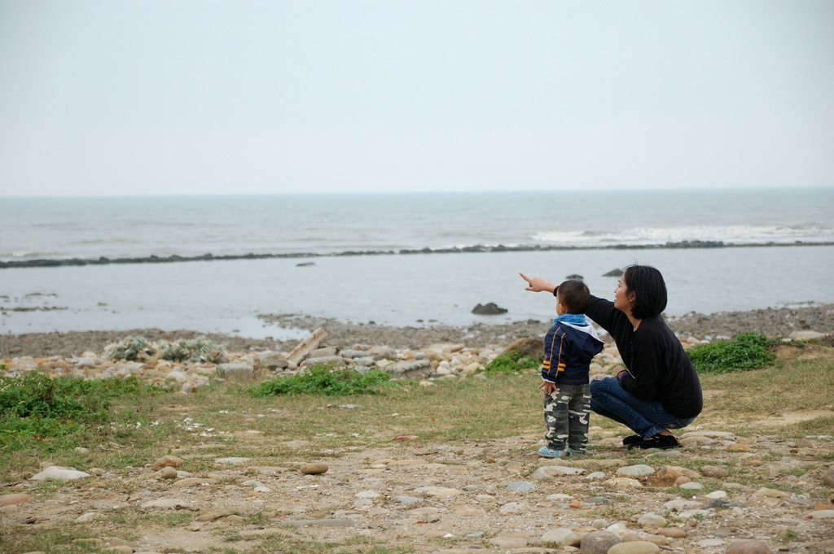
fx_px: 1736
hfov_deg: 27.0
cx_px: 417
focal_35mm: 75
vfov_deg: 18.2
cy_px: 277
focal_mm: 50
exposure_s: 1/2000
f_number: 2.8
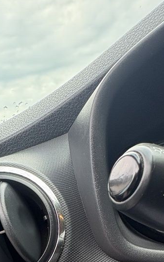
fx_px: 336
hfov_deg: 27.1
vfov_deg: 35.7
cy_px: 294
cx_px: 41
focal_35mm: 47
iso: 160
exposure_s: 1/99
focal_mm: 2.22
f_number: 2.2
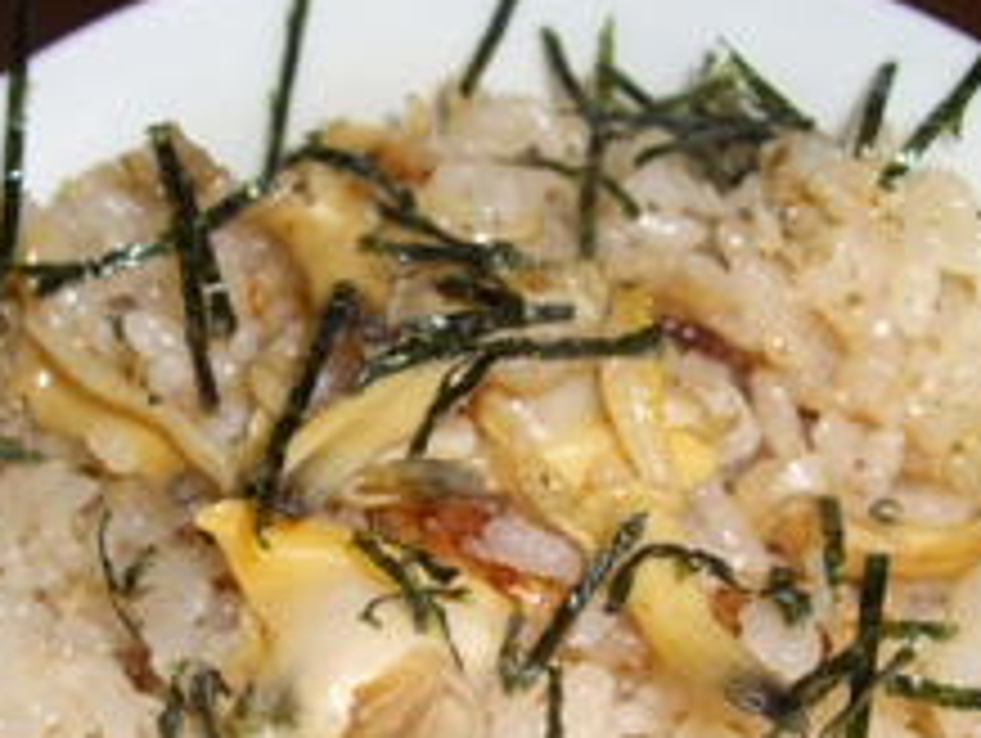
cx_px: 448
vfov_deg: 22.4
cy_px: 549
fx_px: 1844
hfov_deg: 29.8
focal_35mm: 65
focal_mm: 7.9
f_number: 5.6
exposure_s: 1/60
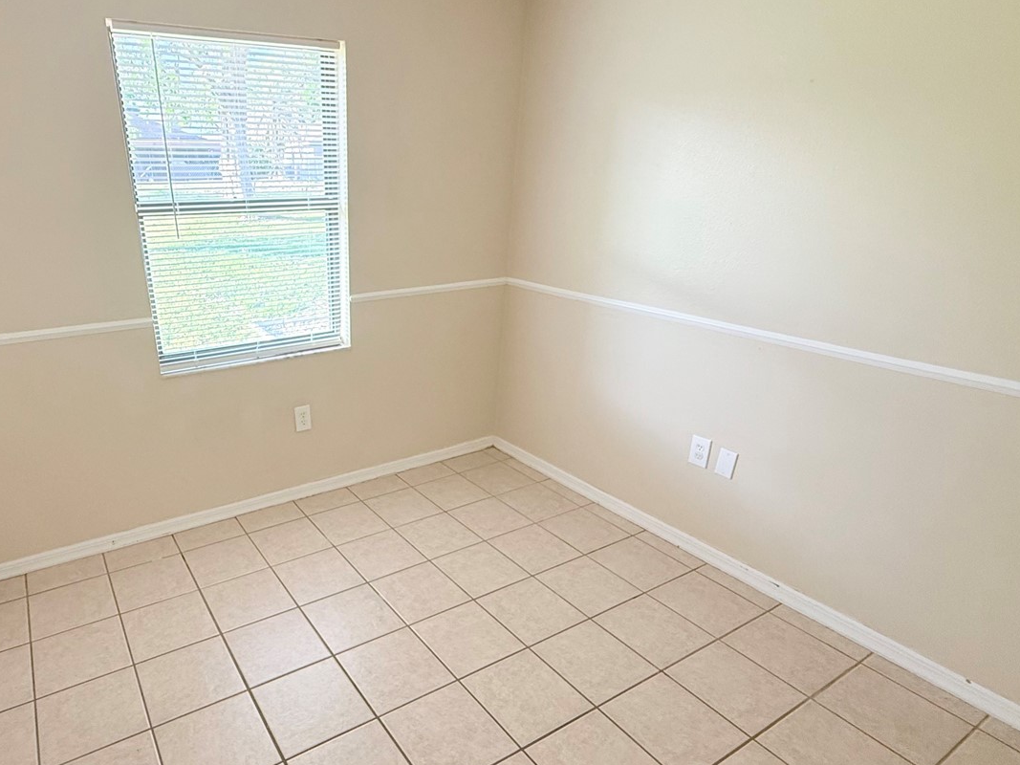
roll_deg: +0.8
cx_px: 374
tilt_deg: -24.5
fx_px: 619
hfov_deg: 77.4
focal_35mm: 21
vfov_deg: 63.0
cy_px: 446
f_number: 2.2
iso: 250
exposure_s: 1/99
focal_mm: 2.22
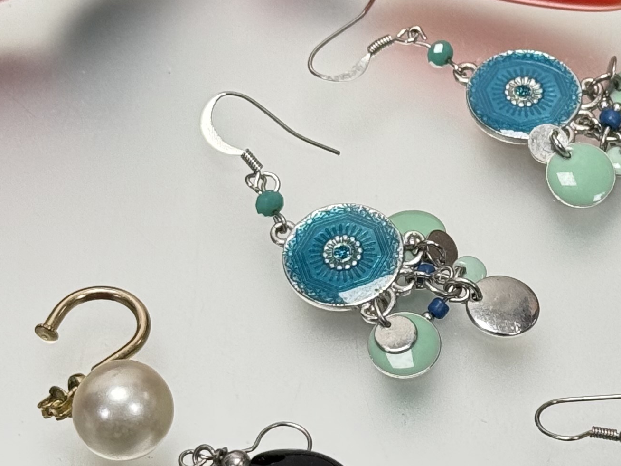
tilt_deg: -51.9
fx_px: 2655
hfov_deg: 13.3
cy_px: 184
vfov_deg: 10.0
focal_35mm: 148
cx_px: 460
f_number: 1.78
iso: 80
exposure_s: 1/100
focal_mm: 6.76
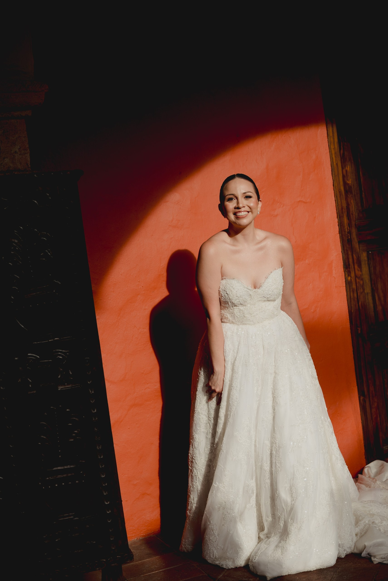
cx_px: 194
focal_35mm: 50
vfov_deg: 39.6
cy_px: 290
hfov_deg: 27.0
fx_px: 808
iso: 125
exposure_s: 1/800
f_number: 2.8
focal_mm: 50
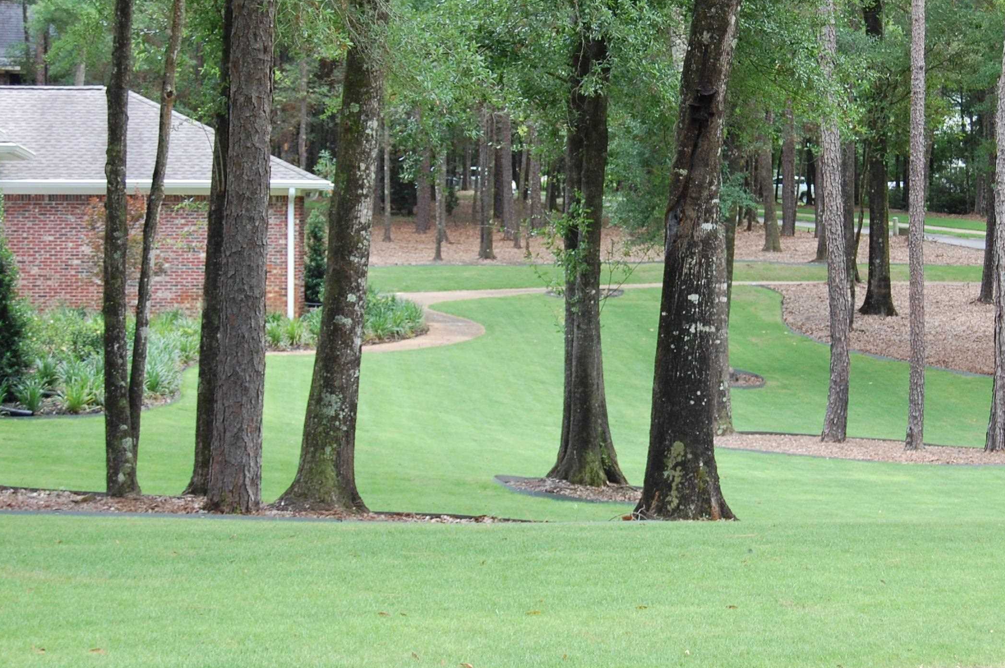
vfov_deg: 15.8
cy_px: 222
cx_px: 671
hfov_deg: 23.6
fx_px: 2398
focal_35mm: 86
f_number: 5.6
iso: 360
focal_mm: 40
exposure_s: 1/125
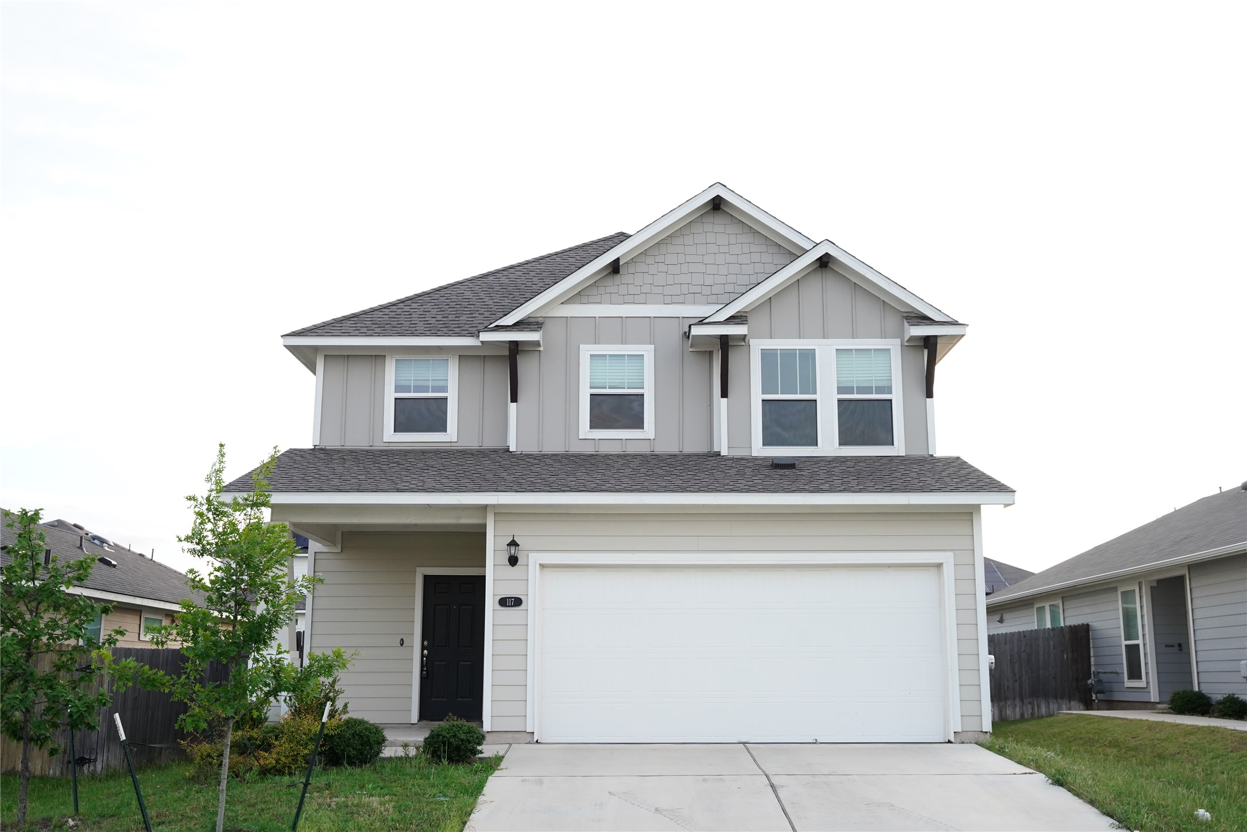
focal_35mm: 39
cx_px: 624
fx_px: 1365
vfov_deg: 33.9
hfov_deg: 49.1
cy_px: 416
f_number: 7.1
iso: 1600
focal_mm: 39.4
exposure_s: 1/100
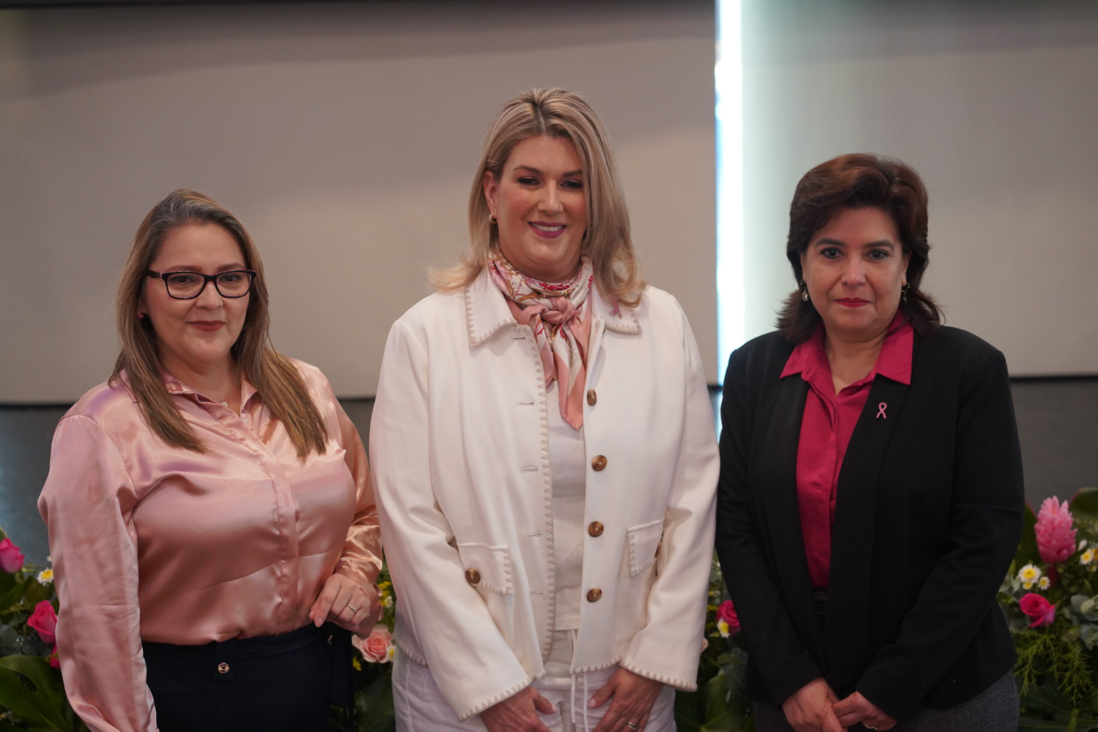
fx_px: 2592
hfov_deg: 23.9
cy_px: 366
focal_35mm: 85
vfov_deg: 16.1
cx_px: 549
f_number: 4
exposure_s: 1/160
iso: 2500
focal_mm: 85
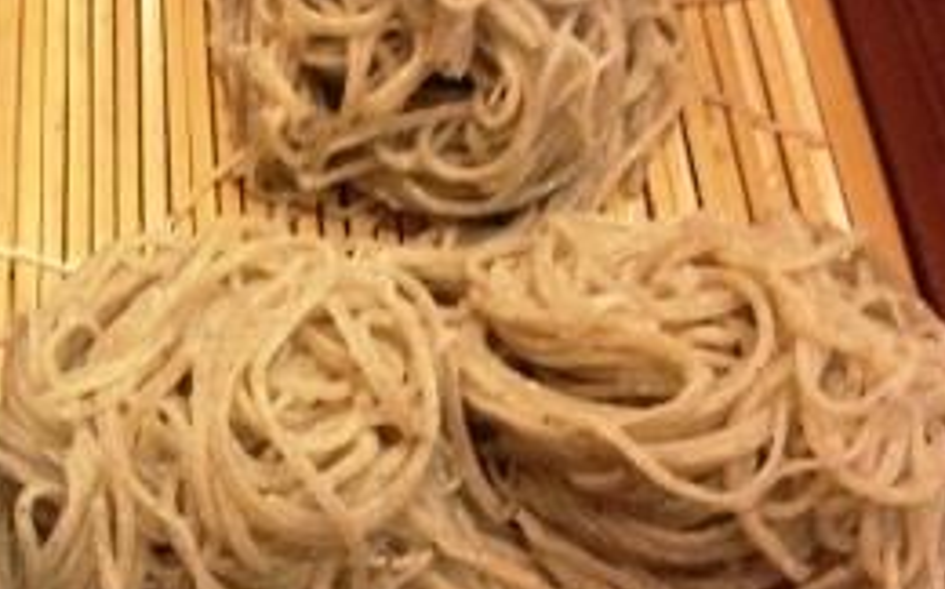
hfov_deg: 30.9
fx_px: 1647
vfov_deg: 20.3
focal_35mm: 64
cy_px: 309
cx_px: 142
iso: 500
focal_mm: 4.28
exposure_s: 1/15
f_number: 2.4
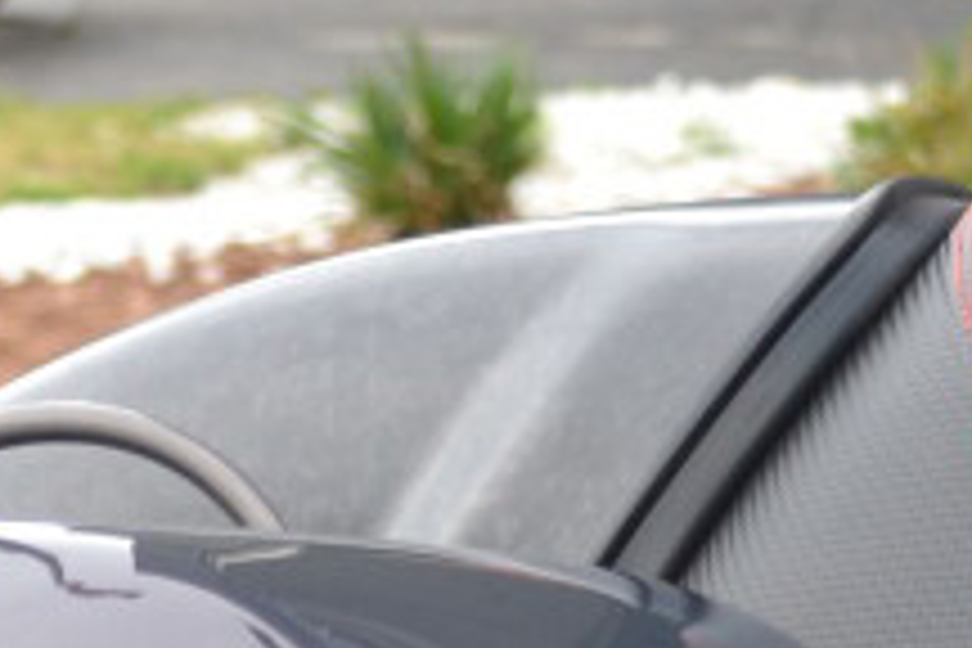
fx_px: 5400
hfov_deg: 10.2
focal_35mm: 200
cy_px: 1732
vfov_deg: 6.4
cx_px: 117
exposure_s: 1/125
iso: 200
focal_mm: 24
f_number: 4
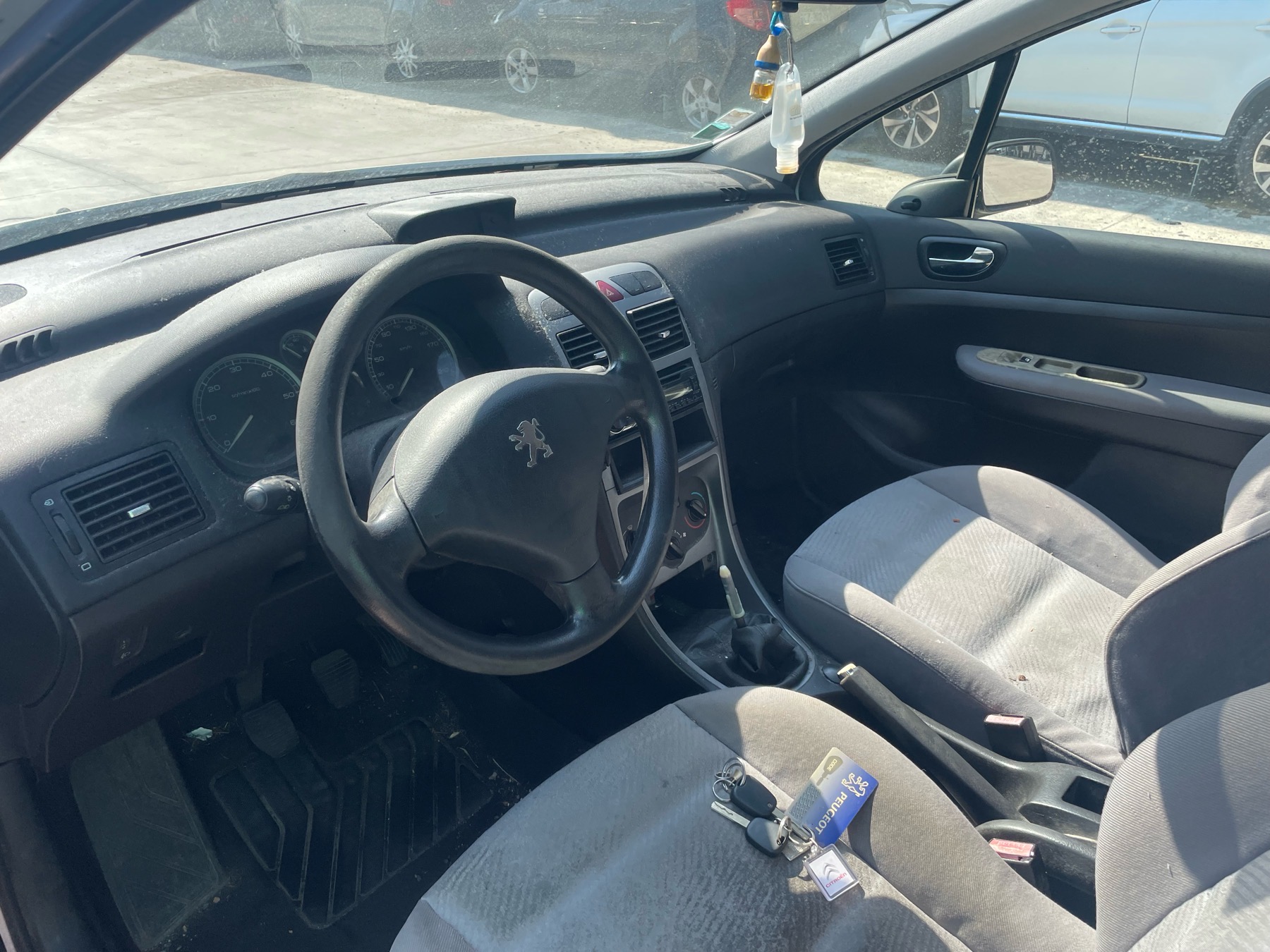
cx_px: 635
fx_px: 954
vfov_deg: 53.1
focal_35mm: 26
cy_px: 476
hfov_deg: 67.3
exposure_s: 1/711
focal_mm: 4.2
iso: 32
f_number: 1.6
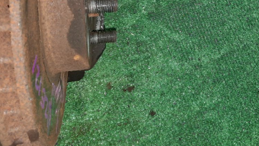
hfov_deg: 37.6
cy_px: -22
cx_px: 211
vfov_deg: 21.3
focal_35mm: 53
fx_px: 364
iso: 363
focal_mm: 4.6
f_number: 2
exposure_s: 1/25
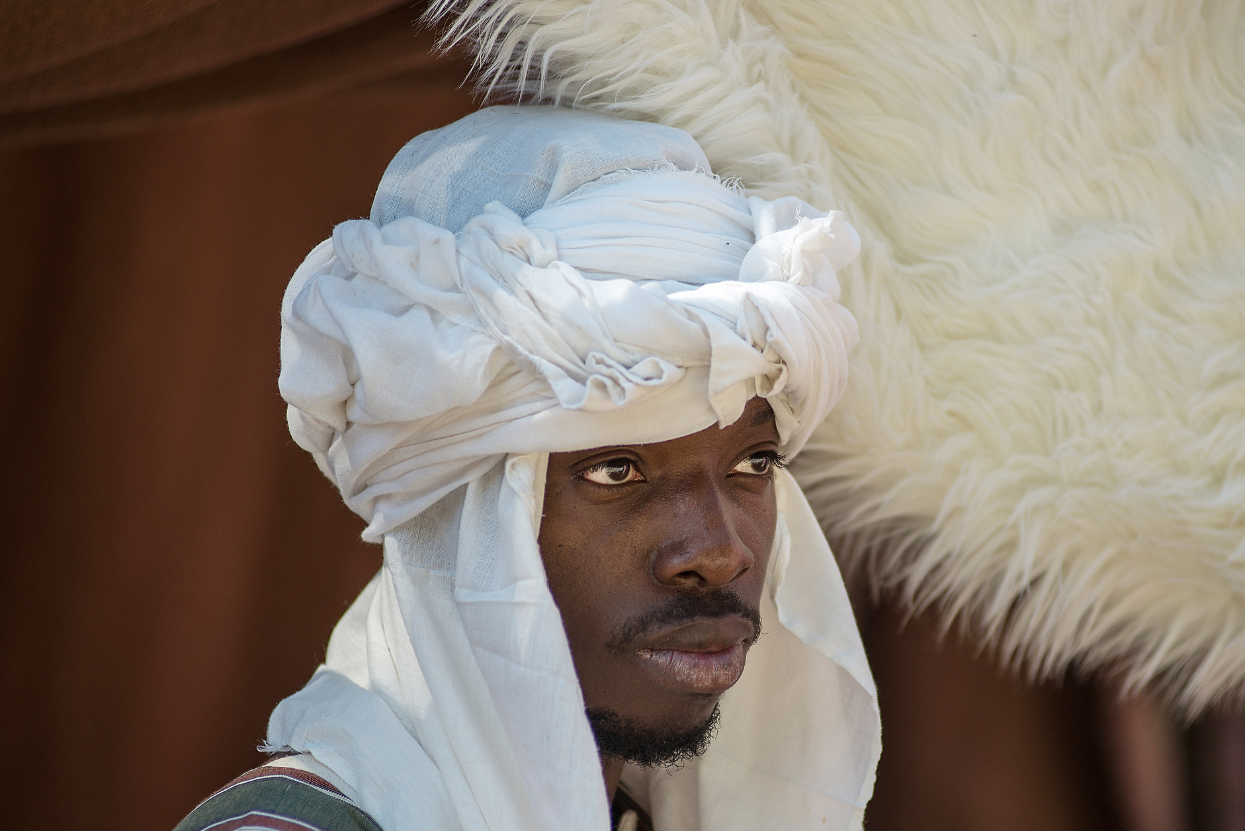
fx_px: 8821
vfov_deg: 5.4
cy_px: 482
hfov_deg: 8.1
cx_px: 753
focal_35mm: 255
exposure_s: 1/800
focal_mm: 200
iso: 100
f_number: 3.2
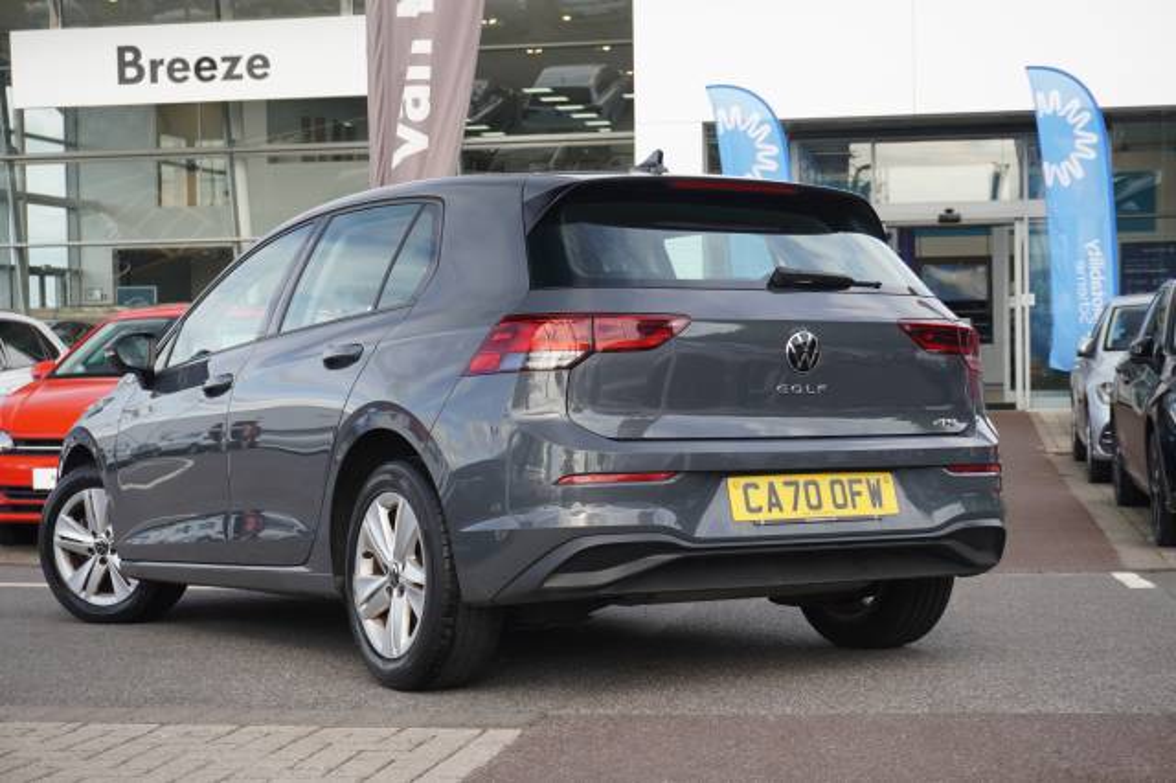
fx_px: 2008
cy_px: 392
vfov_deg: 22.1
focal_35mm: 62
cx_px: 588
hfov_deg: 32.6
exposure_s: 1/90
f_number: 5.6
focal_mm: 41
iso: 100
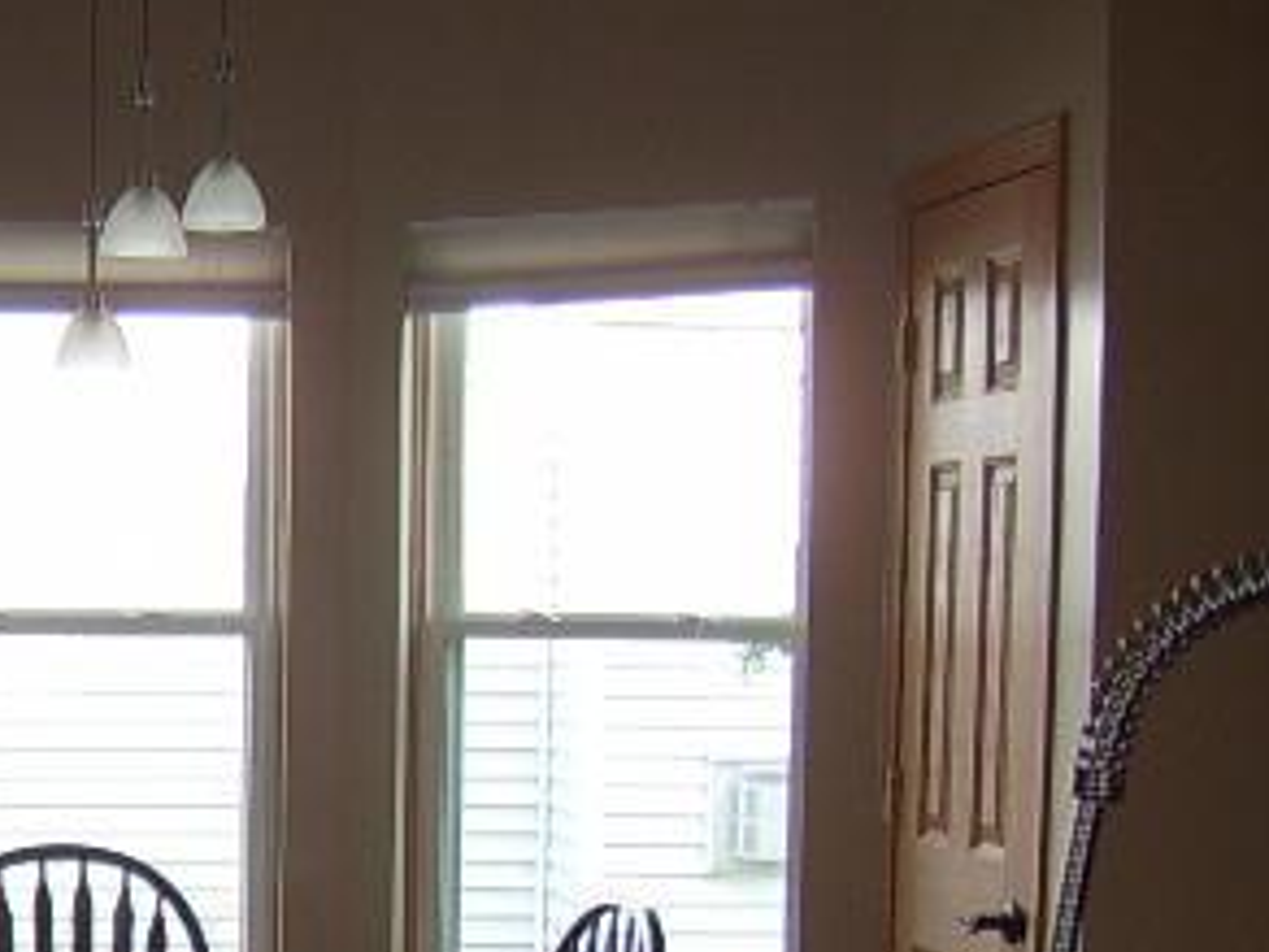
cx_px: -22
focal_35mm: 68
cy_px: 952
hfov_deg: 26.9
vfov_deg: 20.9
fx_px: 2493
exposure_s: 1/71
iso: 100
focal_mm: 8.13
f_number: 2.7
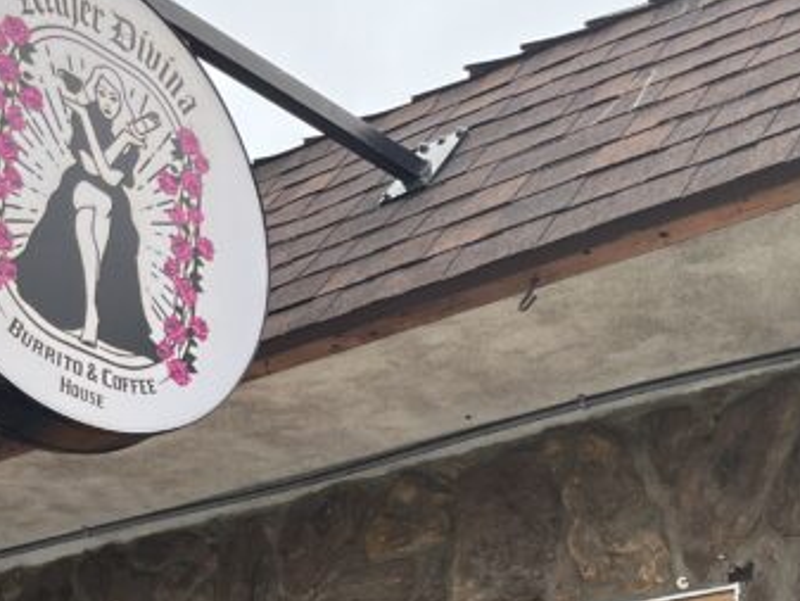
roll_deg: -1.9
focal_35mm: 74
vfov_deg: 18.9
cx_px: 480
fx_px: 1711
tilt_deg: +14.9
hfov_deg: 26.3
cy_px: 715
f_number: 1.6
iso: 50
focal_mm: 5.1
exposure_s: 1/696
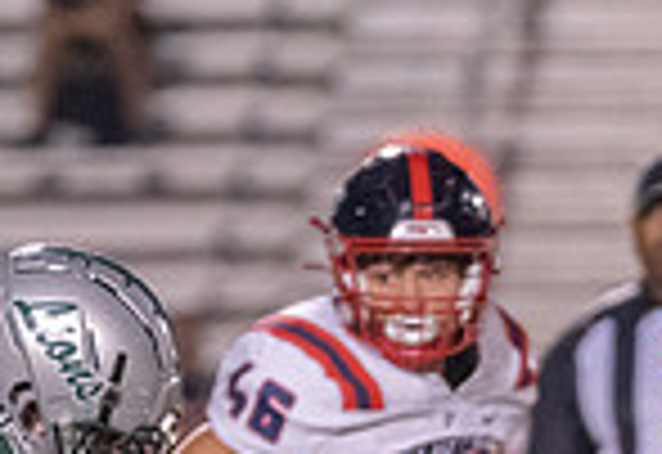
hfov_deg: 1.9
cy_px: 932
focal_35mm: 1054
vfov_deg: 1.3
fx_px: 19565
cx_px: 165
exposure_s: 1/1000
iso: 5000
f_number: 2.8
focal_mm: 200
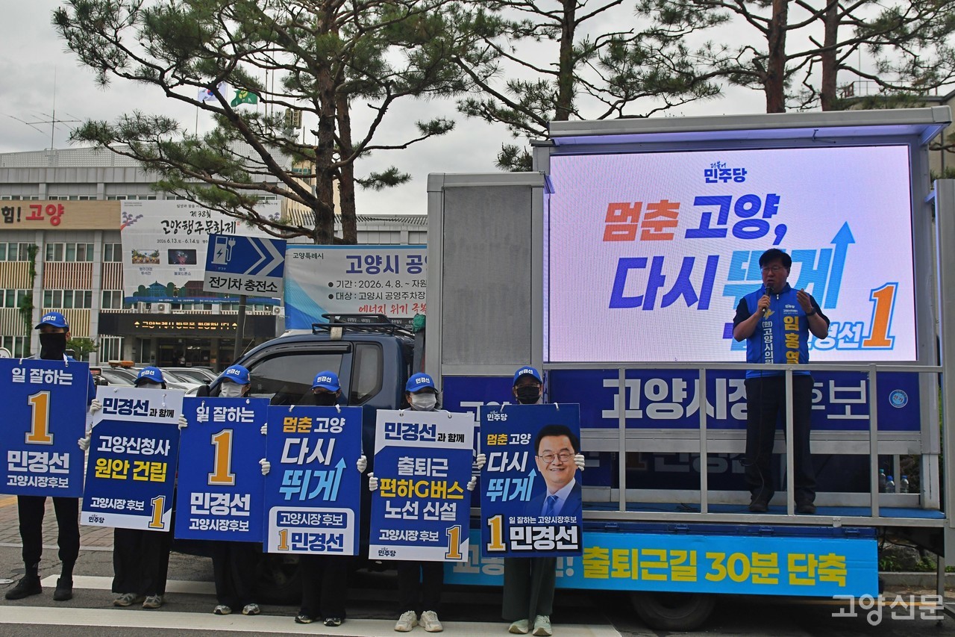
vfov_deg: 36.9
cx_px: 478
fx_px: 955
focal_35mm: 36
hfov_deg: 53.1
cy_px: 318
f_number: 4.5
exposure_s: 1/3200
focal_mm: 24
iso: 800
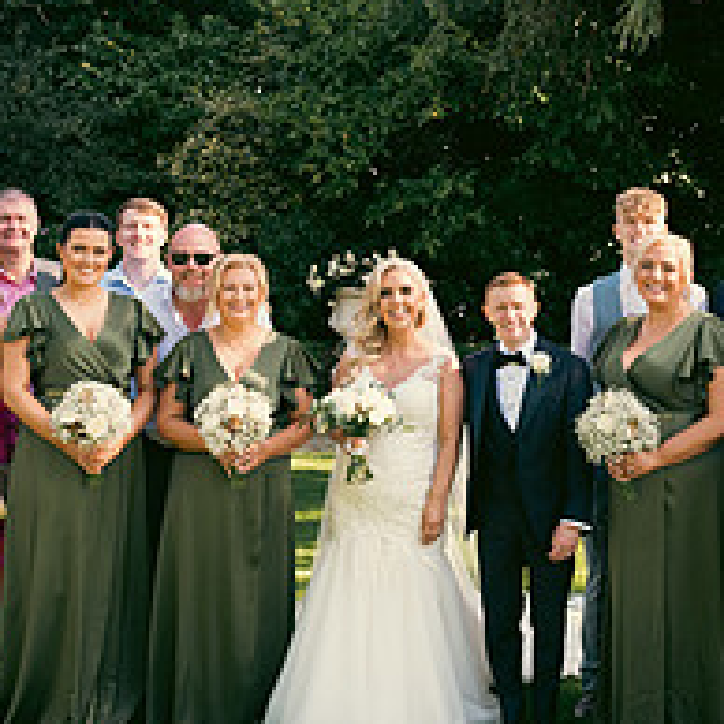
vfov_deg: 27.9
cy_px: 218
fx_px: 1443
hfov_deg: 27.8
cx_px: 530
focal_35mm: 61
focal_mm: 24
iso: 250
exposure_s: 1/160
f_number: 6.3
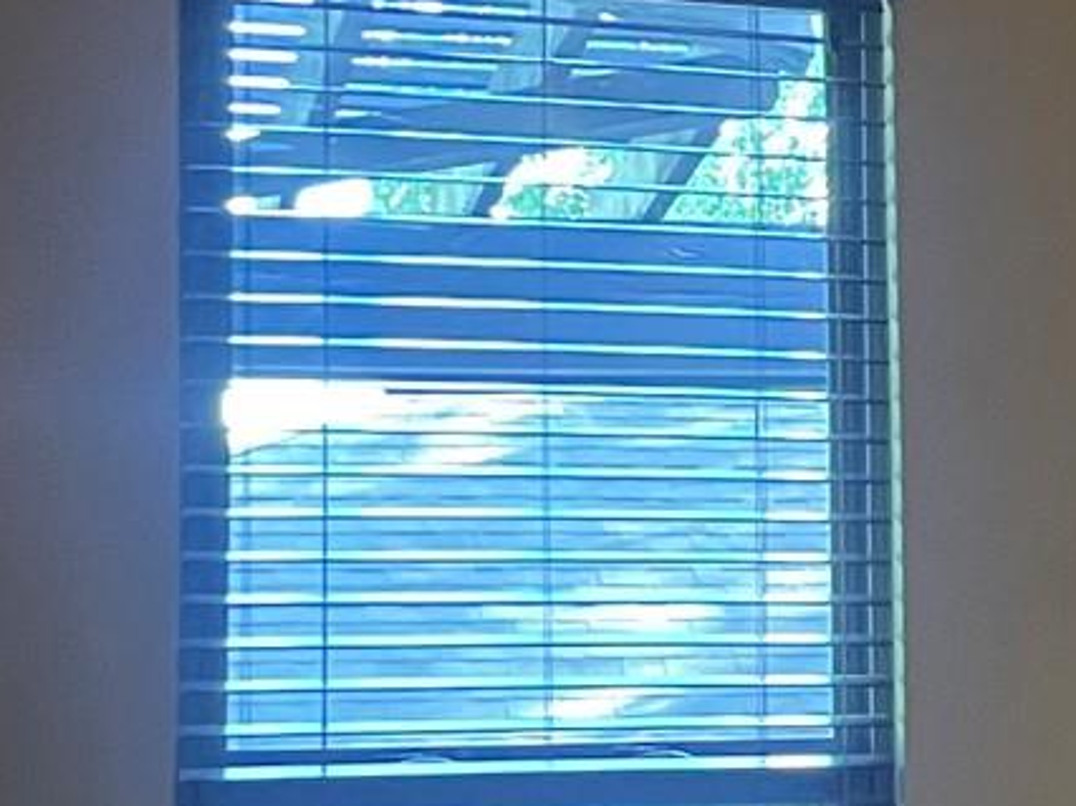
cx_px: 2341
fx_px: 3883
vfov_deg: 11.8
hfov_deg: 13.0
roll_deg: +4.0
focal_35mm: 125
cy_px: 500
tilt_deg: +7.4
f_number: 1.6
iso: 400
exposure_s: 1/60
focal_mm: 4.2
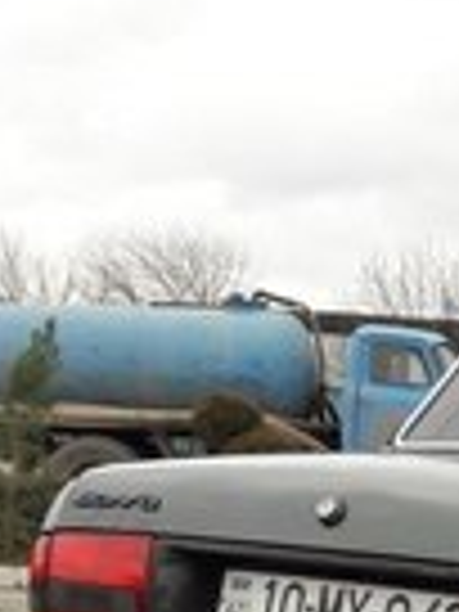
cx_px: 720
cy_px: 756
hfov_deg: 13.5
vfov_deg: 18.2
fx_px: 1803
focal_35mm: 102
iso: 40
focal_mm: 3.7
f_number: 1.9
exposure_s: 1/433
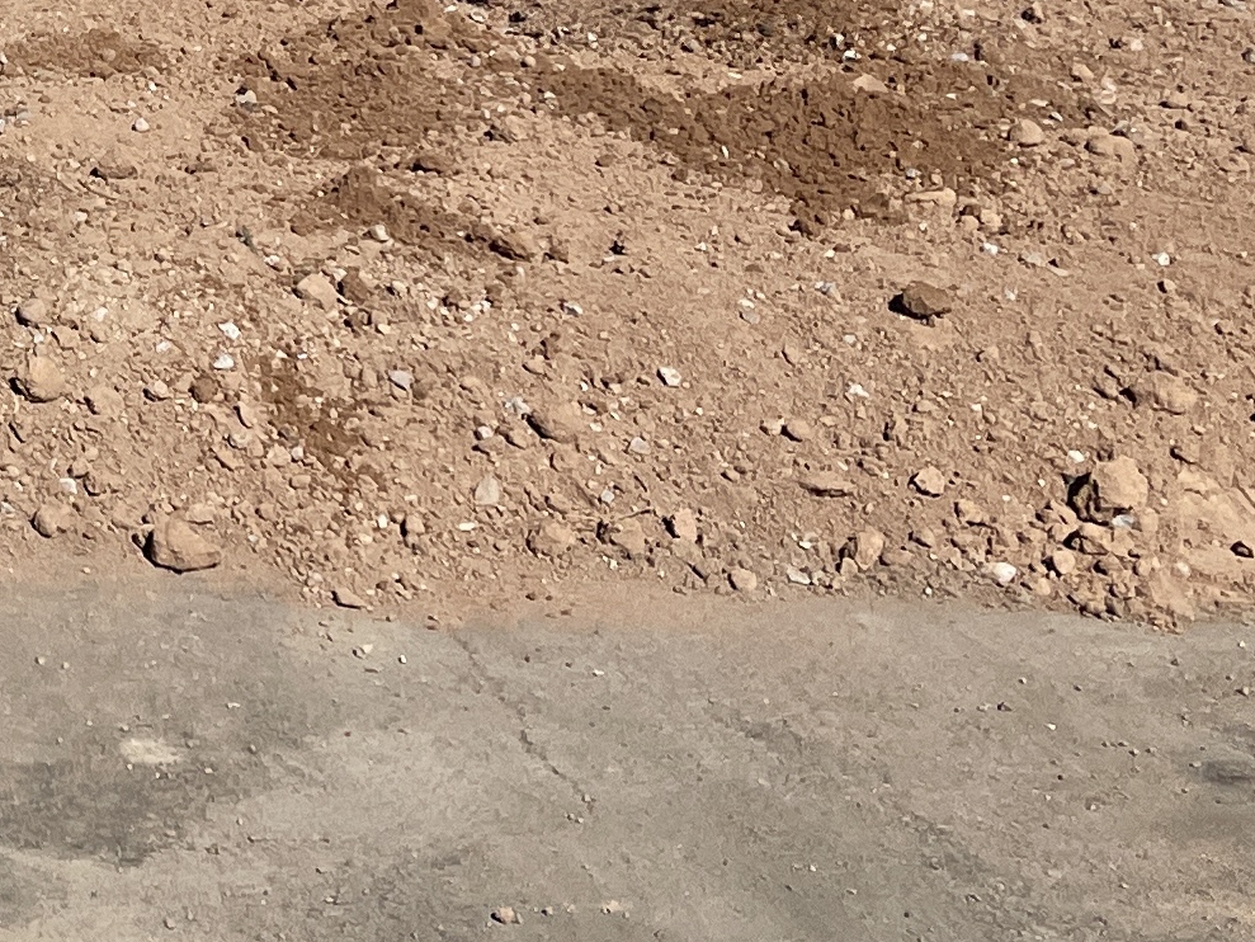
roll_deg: -0.4
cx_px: -840
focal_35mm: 106
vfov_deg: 13.4
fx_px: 3843
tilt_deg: -6.7
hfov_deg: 16.3
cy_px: -363
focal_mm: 4.2
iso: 32
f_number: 1.6
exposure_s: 1/6897
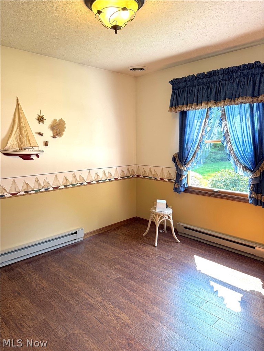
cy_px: 176
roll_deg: +1.2
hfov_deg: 56.8
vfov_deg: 71.6
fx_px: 244
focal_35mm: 24
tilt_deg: -8.1
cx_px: 132
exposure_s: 1/120
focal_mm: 6.76
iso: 100
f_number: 1.78
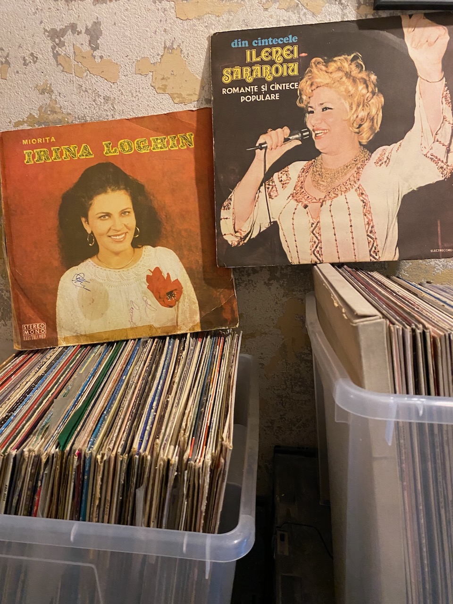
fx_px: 454
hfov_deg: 53.1
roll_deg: -0.5
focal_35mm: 26
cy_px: 302
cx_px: 226
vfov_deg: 67.3
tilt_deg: -16.0
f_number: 1.8
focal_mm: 4.25
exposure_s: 1/50
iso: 500
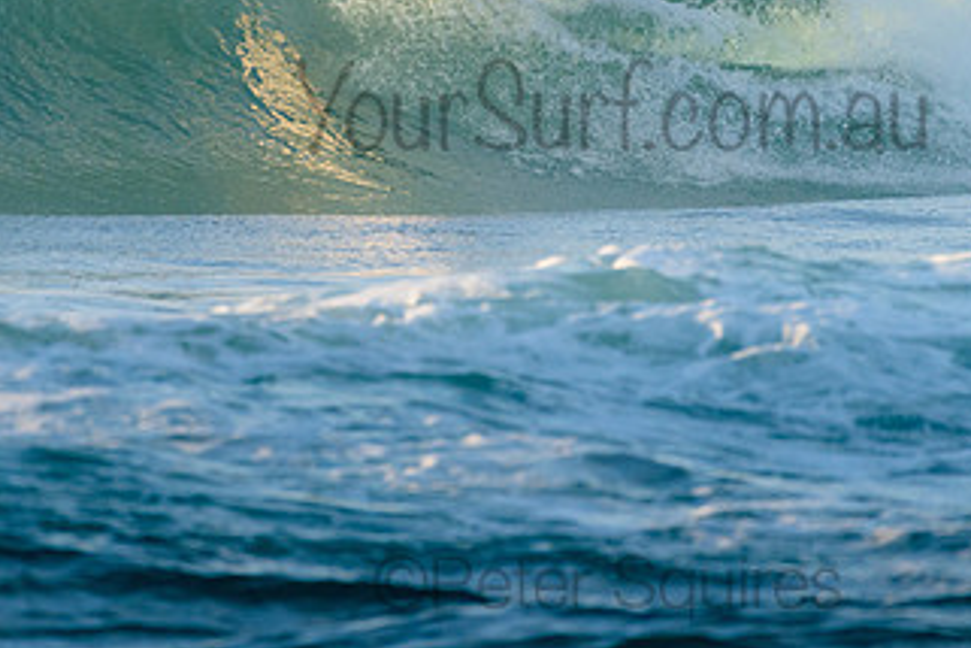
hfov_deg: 1.9
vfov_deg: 1.2
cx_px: 419
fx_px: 29856
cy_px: -43
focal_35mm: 1107
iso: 900
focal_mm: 500
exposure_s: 1/2000
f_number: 5.6
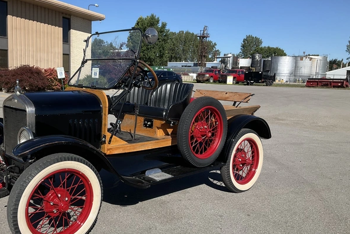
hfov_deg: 50.2
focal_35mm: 38
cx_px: 133
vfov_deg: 35.0
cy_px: 129
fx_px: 370
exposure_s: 1/2141
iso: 25
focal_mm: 3
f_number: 1.8
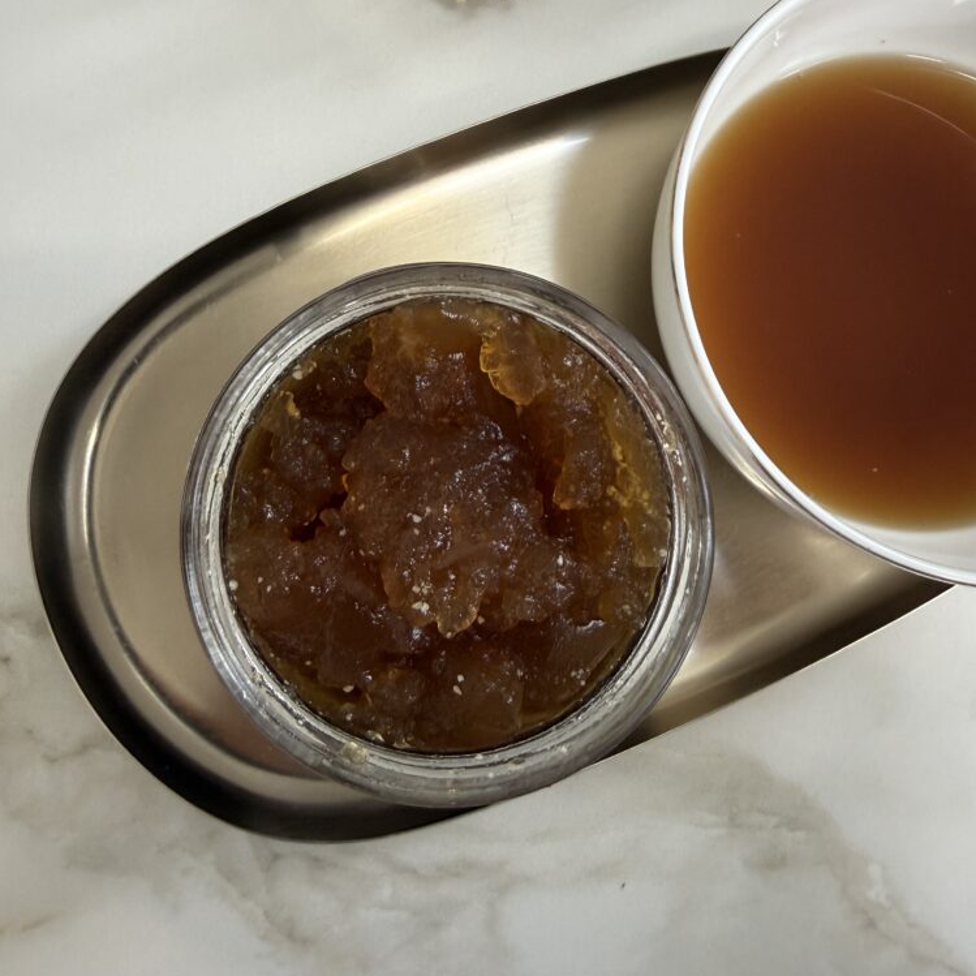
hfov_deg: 55.6
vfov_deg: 55.1
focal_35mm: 29
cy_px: 378
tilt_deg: -79.6
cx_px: 478
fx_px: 925
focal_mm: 2.22
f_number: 2.2
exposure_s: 1/99
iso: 125
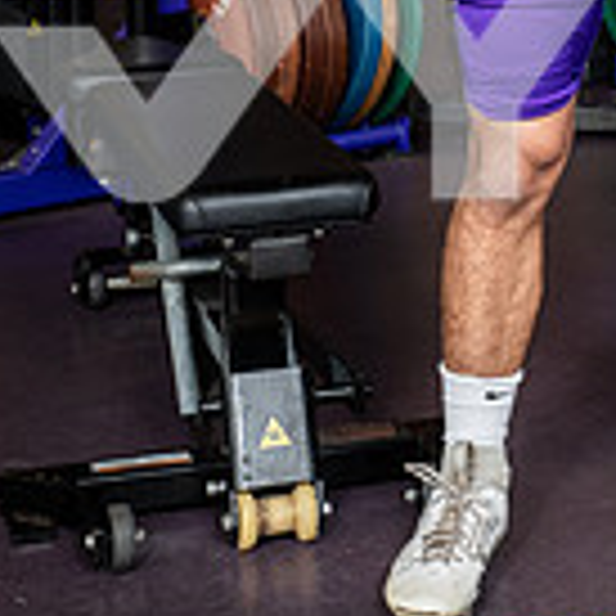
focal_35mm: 117
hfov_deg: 14.7
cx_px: 594
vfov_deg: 14.1
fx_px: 2356
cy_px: -252
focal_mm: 42
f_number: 7.1
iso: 800
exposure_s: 1/250
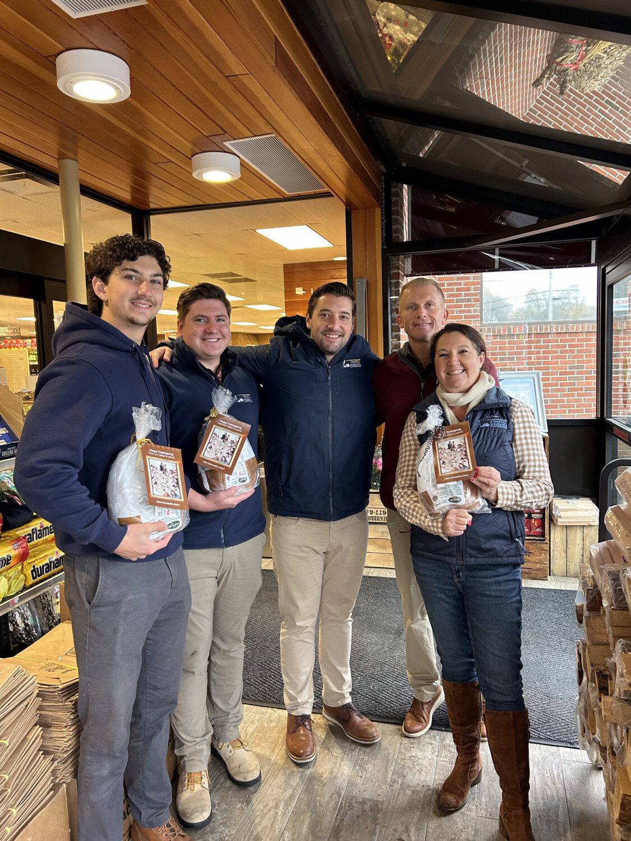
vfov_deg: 67.3
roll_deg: +2.0
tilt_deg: -5.3
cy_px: 420
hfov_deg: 53.1
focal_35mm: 26
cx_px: 316
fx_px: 632
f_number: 1.5
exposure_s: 1/60
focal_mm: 5.7
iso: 200
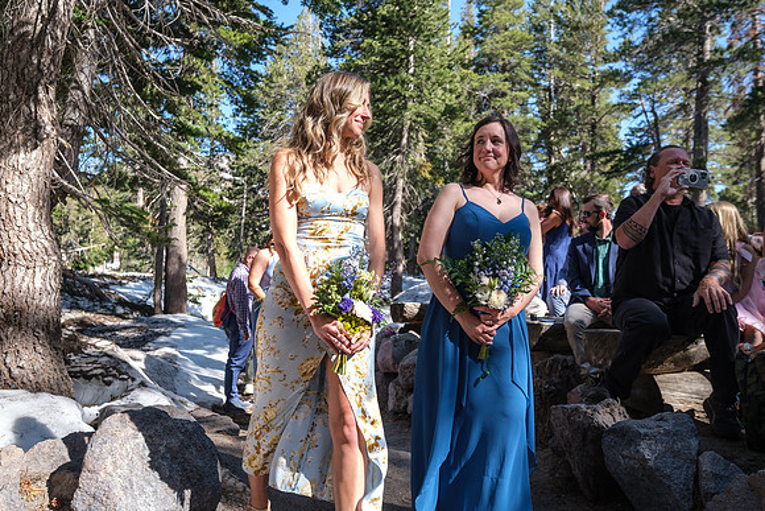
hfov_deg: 67.4
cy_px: 256
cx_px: 382
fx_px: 574
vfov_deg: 48.0
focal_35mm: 27
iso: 250
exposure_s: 1/1000
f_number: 2.8
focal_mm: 18
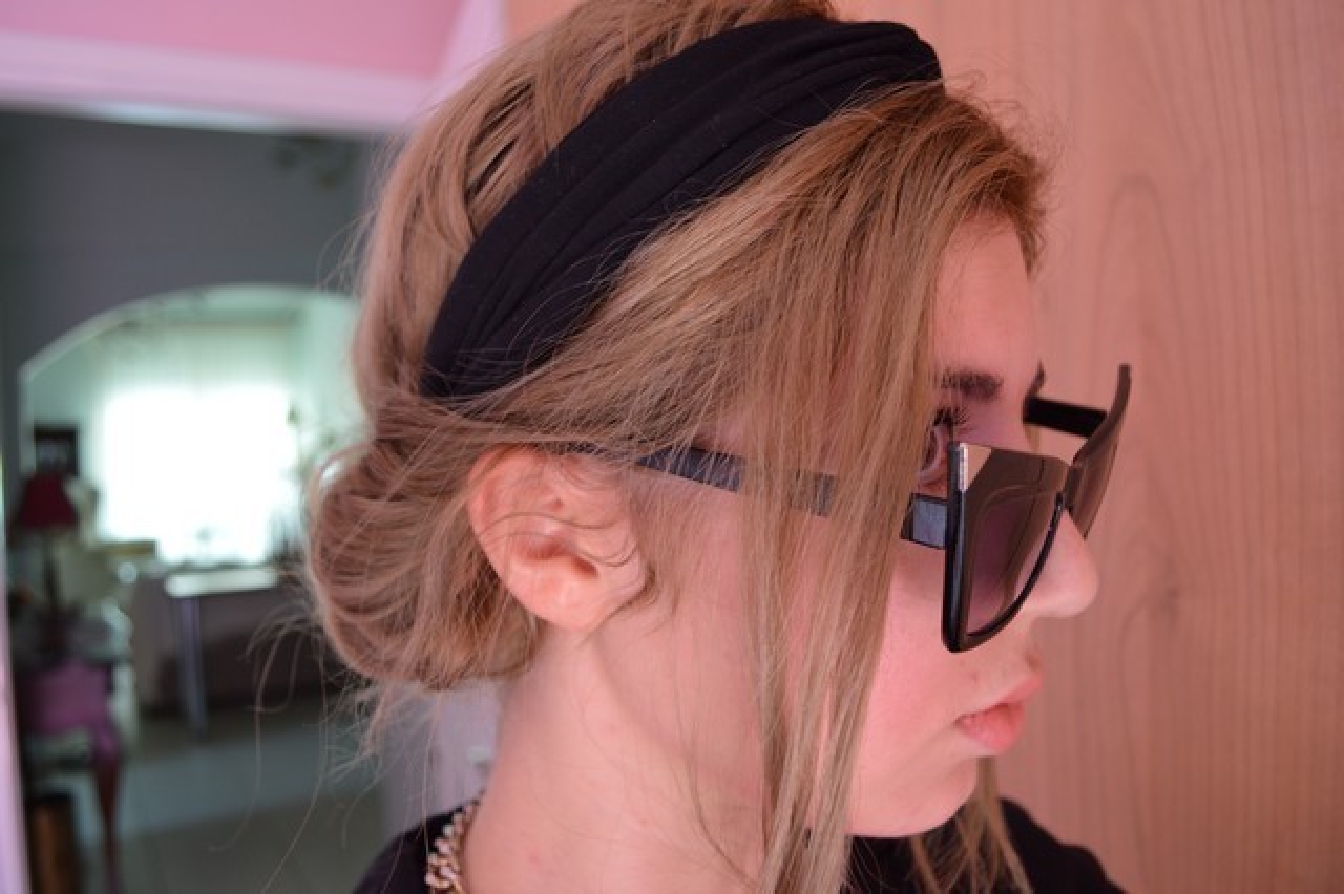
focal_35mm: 27
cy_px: 447
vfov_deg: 47.9
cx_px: 672
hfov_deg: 67.4
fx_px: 1007
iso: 400
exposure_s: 1/25
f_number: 3.5
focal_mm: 18
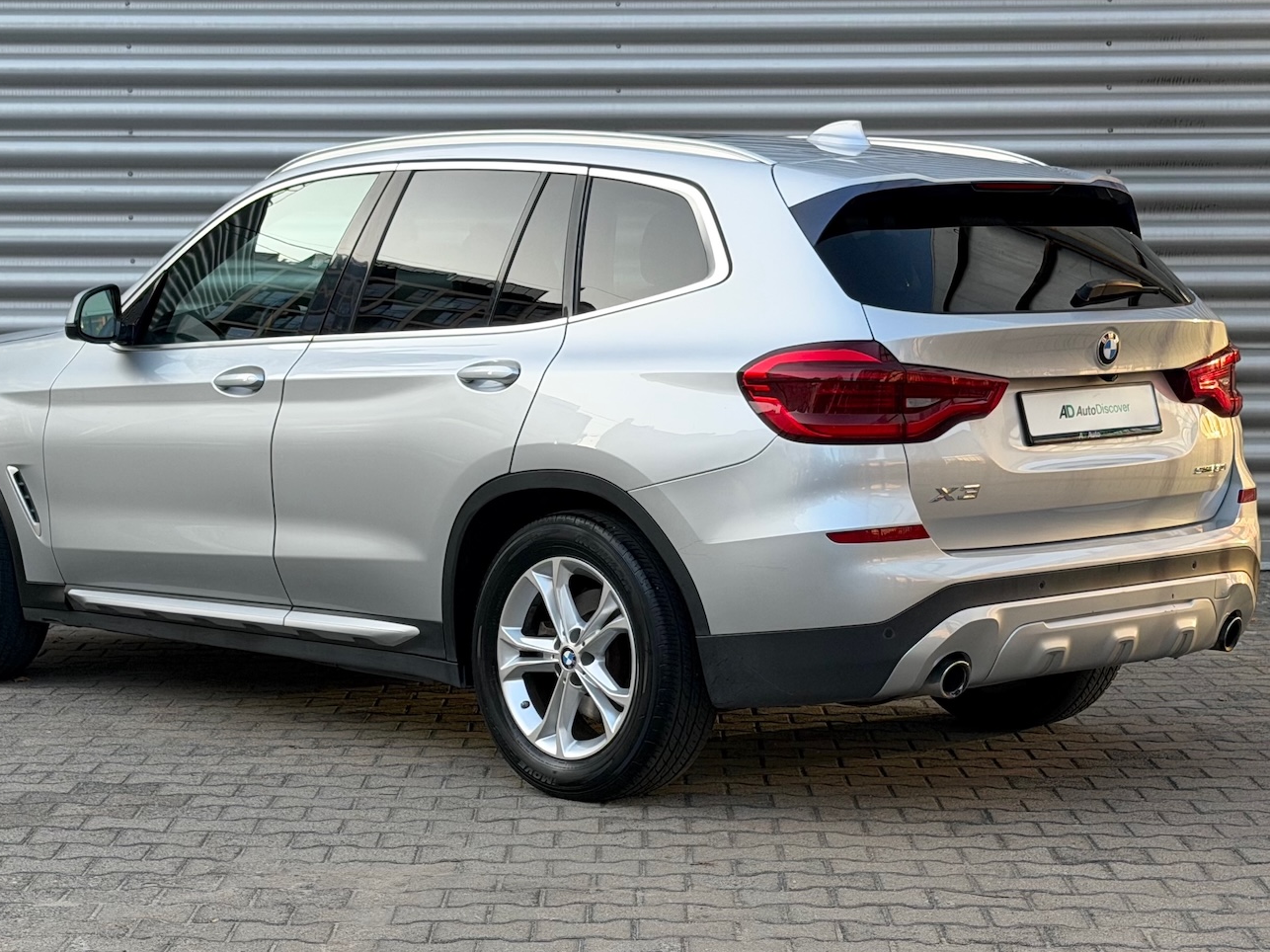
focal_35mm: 56
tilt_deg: -2.8
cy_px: 399
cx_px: 558
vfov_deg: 26.1
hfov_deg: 34.3
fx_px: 2054
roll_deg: +0.3
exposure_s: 1/439
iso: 64
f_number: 1.78
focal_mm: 6.76
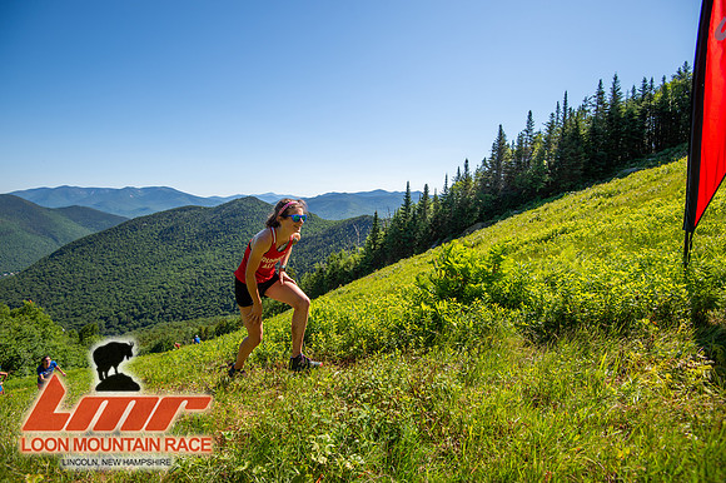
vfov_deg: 73.7
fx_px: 322
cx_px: 363
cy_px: 242
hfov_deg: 96.8
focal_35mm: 16
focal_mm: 16
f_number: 5
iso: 100
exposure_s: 1/500
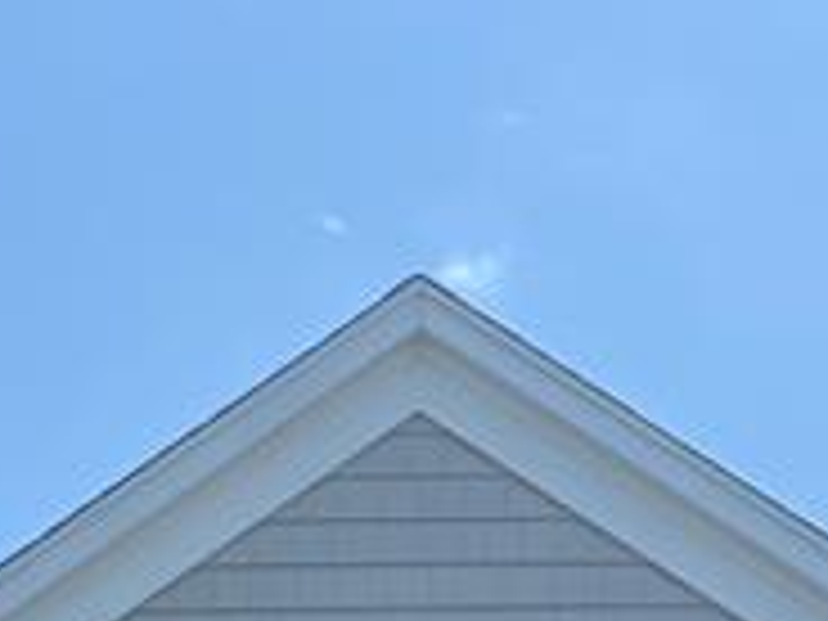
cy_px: 1287
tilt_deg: +14.3
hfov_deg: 13.3
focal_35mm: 145
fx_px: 3468
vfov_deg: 9.5
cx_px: -108
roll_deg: -1.5
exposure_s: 1/2710
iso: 50
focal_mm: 5.96
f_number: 1.6
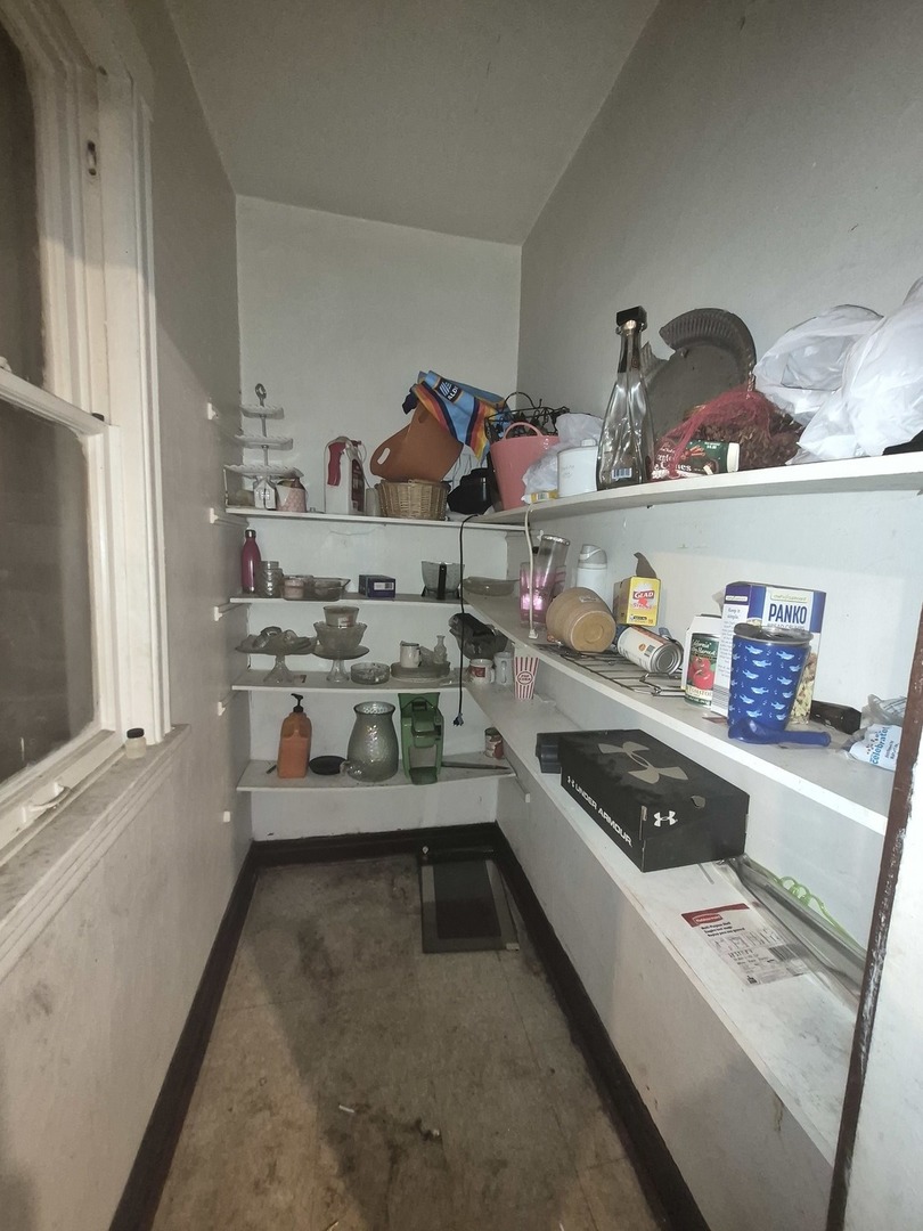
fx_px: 462
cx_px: 462
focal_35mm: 13
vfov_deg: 106.2
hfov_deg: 89.9
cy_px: 616
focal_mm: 1.74
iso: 250
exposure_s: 1/8
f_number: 2.2
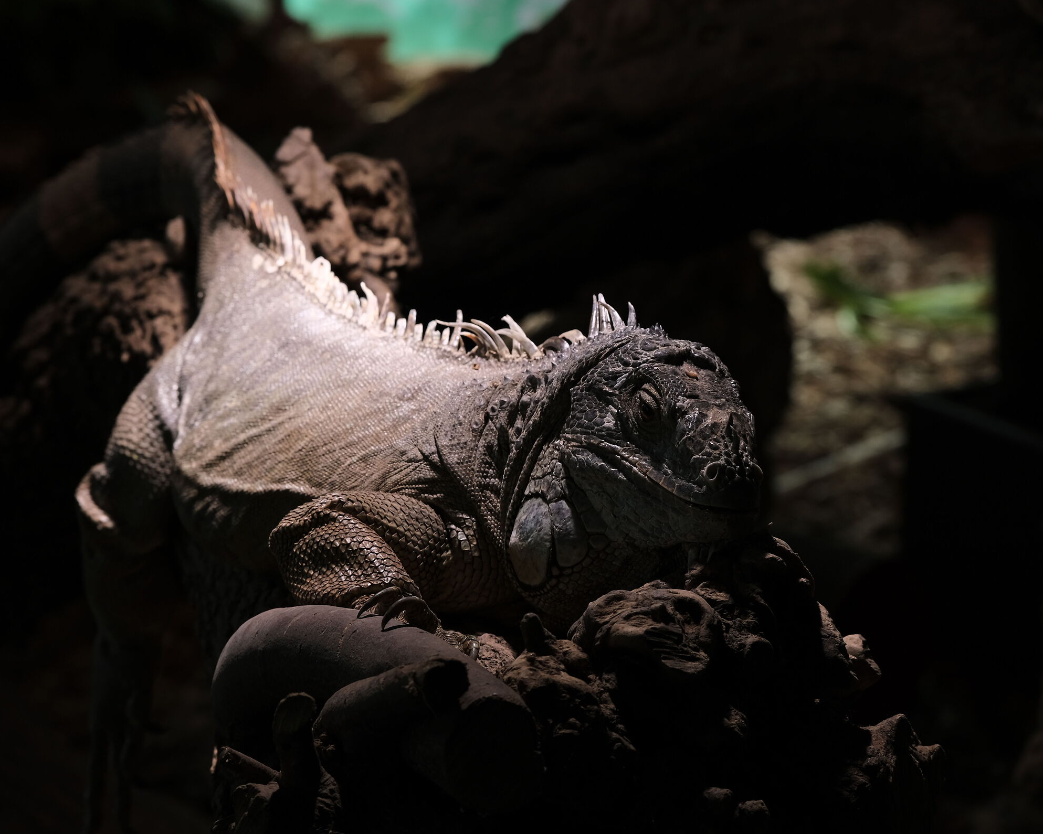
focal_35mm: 119
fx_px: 3674
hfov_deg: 16.2
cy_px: 418
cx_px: 479
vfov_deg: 13.0
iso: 400
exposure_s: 1/250
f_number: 5.6
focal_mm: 70
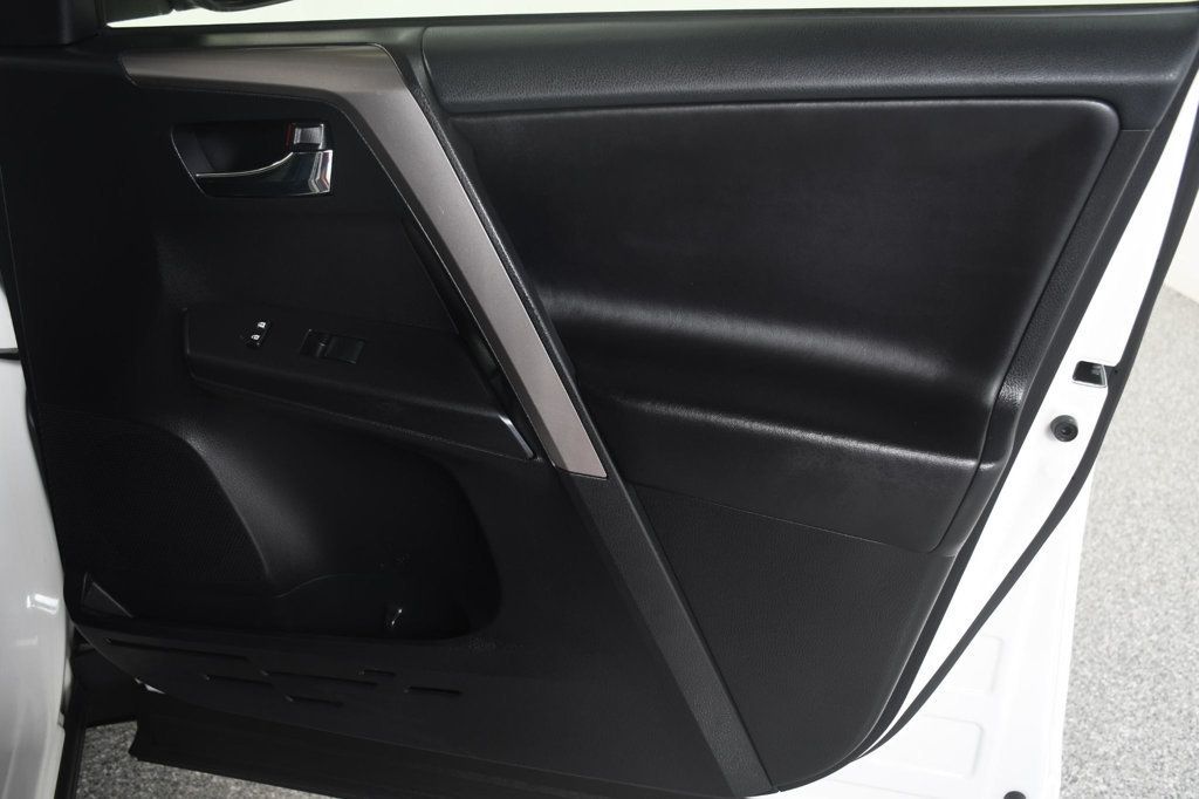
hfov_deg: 55.8
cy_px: 400
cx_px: 600
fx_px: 1132
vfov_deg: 38.9
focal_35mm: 34
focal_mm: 23
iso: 100
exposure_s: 1/160
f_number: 4
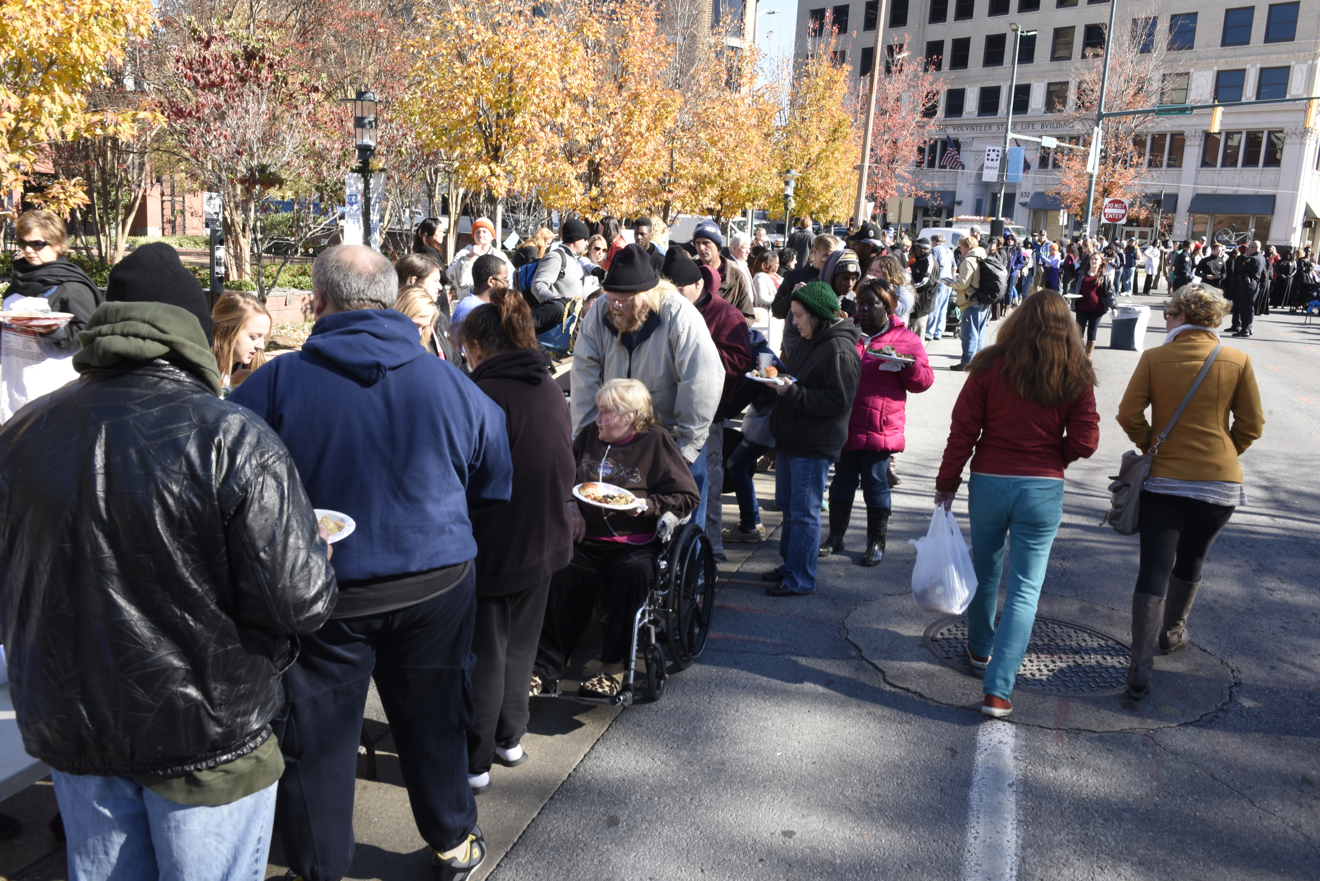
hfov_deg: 60.3
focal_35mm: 31
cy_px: 440
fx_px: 1137
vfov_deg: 42.4
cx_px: 660
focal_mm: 31
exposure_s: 1/100
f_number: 18
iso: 640
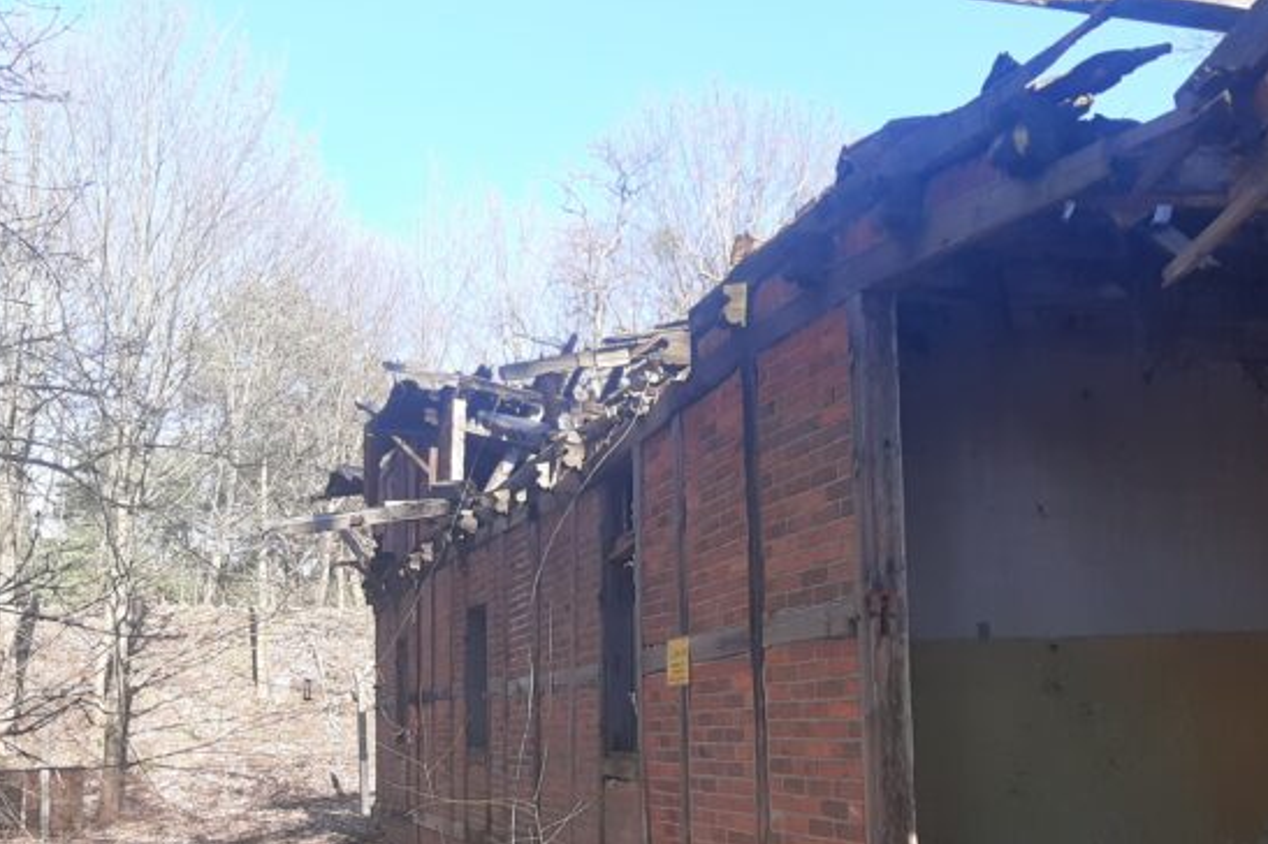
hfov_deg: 50.1
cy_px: 552
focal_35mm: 38
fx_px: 1338
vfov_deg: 34.7
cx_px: 809
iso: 40
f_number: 1.7
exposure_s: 1/664
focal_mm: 3.93
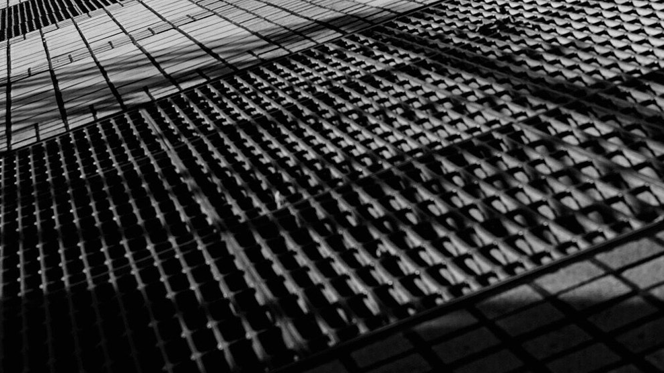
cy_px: 119
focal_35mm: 85
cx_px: 408
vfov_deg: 14.2
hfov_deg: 25.0
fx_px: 1496
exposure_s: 1/1000
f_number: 8
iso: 320
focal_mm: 50
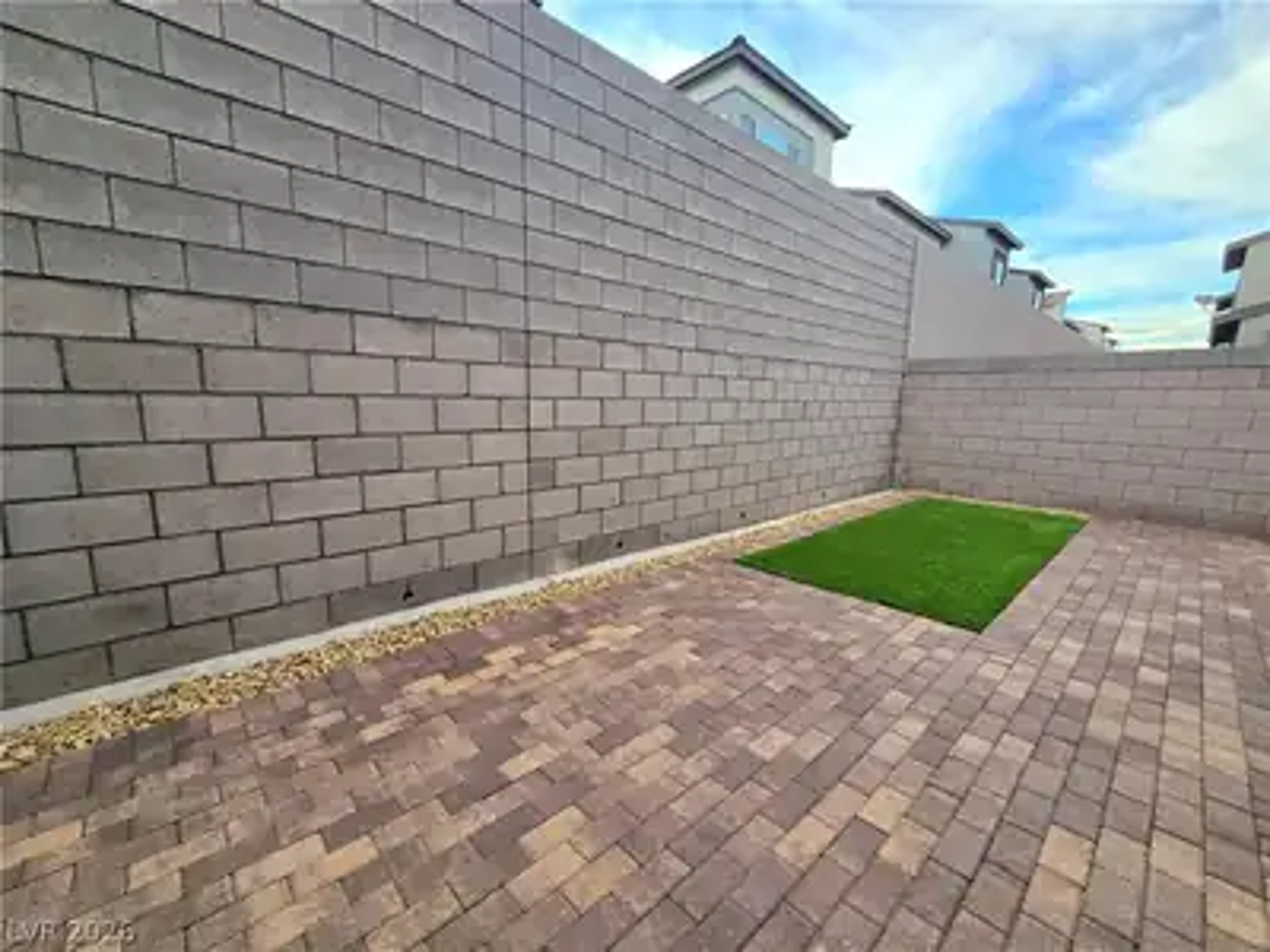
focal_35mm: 13
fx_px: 477
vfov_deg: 89.9
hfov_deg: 106.2
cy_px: 476
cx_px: 635
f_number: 2.2
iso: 100
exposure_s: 1/769
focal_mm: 2.2
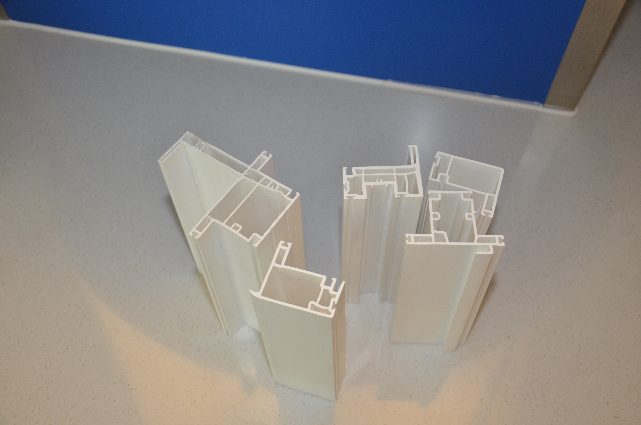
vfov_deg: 35.3
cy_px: 212
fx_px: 666
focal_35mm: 38
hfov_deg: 51.4
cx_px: 320
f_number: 4
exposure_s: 1/60
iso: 800
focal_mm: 25
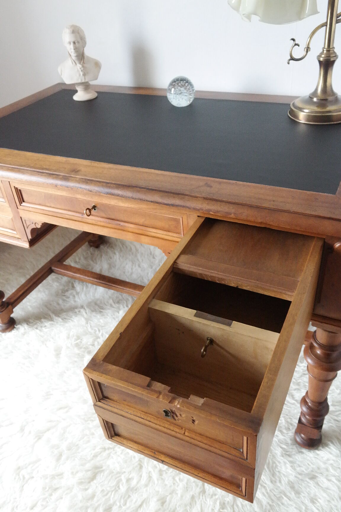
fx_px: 426
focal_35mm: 30
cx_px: 170
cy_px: 256
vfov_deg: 61.9
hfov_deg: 43.6
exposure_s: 1/30
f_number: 5.6
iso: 3200
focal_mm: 20
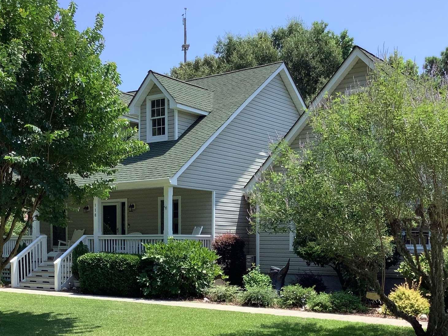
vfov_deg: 28.7
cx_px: 211
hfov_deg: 38.9
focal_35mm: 49
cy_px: 292
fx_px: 634
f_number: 2.4
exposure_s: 1/783
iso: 25
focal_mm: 3.3
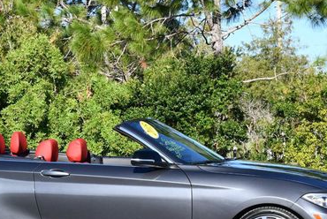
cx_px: 129
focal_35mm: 121
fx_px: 1101
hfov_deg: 16.9
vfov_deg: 11.4
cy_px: 151
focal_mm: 35
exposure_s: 1/250
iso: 180
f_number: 8
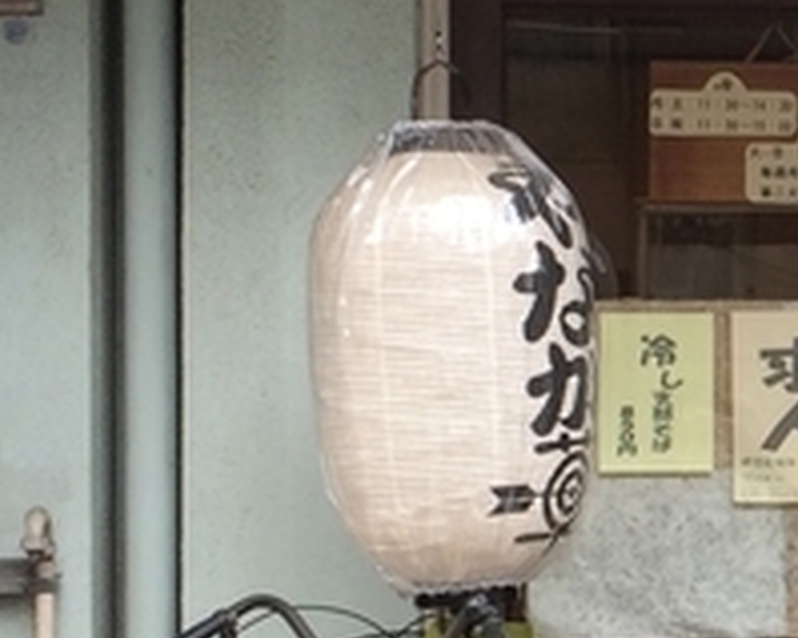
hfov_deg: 12.4
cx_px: 1303
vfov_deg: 10.6
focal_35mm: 146
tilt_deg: +1.6
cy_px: 337
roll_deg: -0.9
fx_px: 3446
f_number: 2.2
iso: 32
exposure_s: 1/120
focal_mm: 4.15
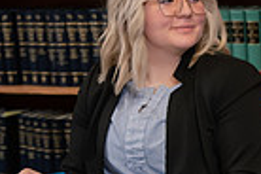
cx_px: 354
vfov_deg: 7.8
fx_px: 1276
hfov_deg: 11.3
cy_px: 175
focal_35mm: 176
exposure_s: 1/125
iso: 1000
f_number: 3.5
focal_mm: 42
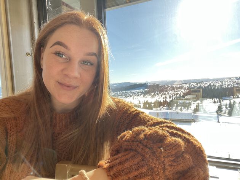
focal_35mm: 23
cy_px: 90
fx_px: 160
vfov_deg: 58.9
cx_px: 120
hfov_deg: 73.9
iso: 25
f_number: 2.2
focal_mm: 2.71
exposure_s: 1/145
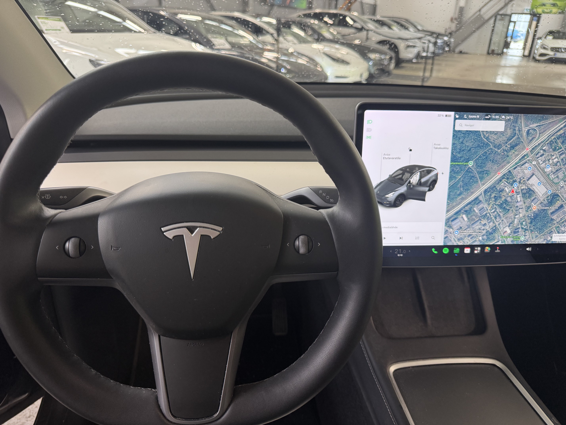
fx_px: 392
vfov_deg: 56.8
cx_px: 283
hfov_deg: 71.6
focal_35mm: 24
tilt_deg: -24.7
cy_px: 212
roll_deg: -1.5
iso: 160
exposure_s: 1/100
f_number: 1.78
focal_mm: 6.76
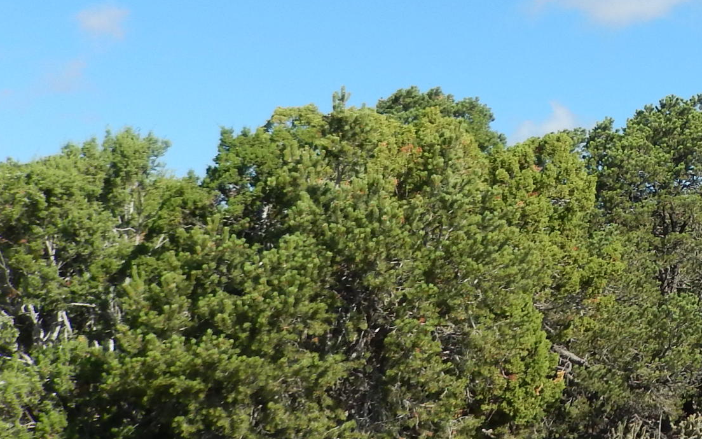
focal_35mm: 72
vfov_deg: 17.9
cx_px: 887
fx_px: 1377
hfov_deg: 25.1
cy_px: 81
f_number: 3.4
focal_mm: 4.5
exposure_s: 1/1000
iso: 125
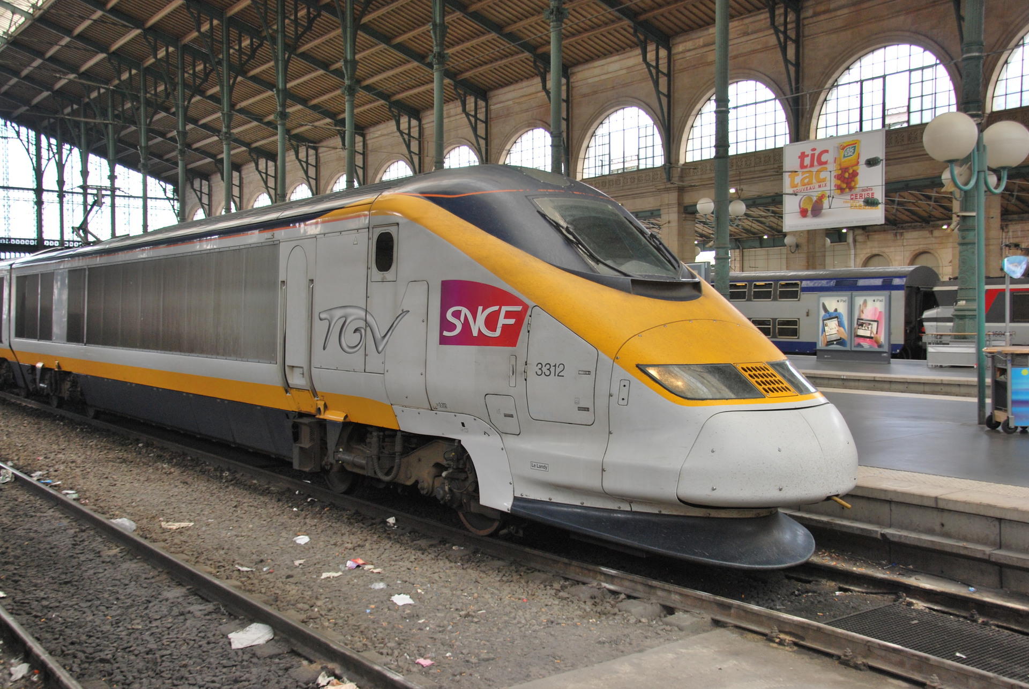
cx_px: 514
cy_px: 344
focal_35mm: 36
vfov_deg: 37.0
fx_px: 1030
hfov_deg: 53.1
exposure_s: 1/100
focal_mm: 24
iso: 200
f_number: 5
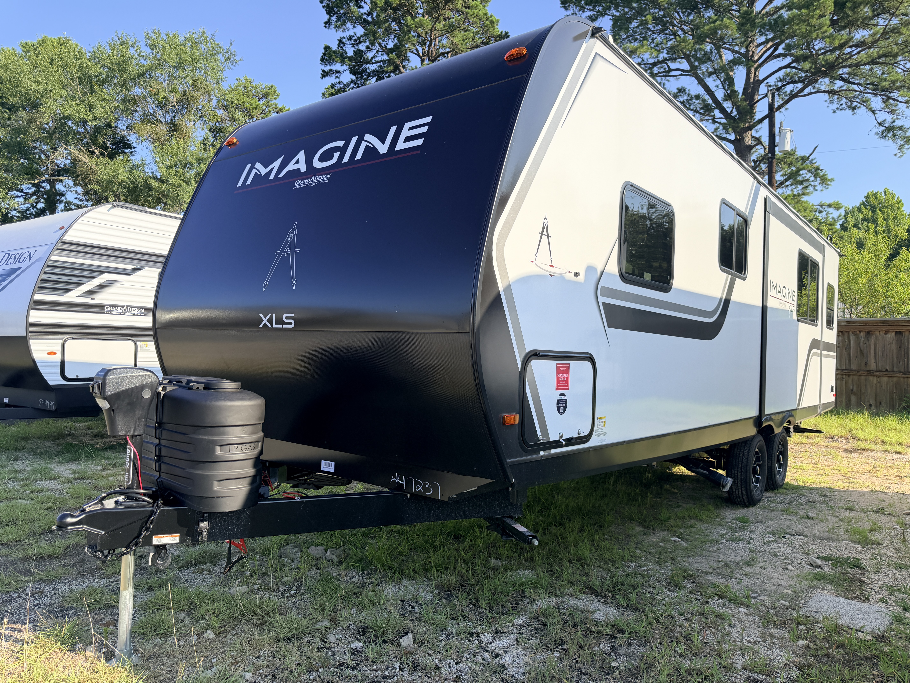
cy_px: 342
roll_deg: +0.7
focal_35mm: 24
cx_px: 455
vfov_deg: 56.8
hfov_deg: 71.6
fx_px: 631
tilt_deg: +1.0
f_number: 1.78
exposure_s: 1/2525
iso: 100
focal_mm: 6.76
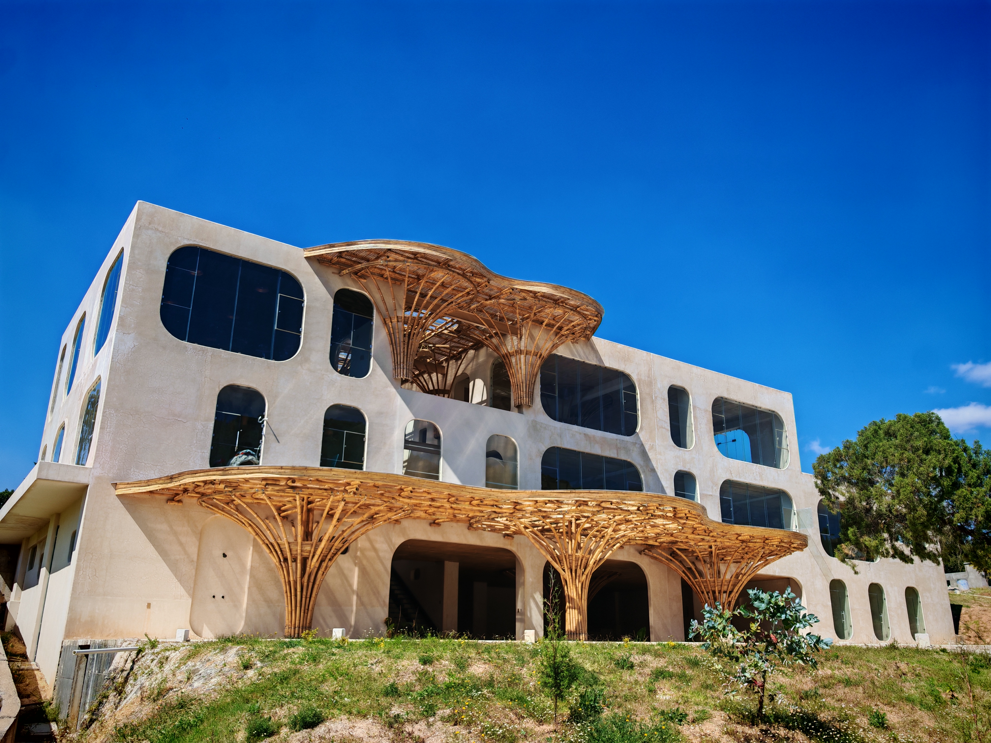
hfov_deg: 65.3
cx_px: 496
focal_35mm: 27
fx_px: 773
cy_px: 372
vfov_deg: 51.4
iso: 50
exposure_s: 1/1100
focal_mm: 6.83
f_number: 2
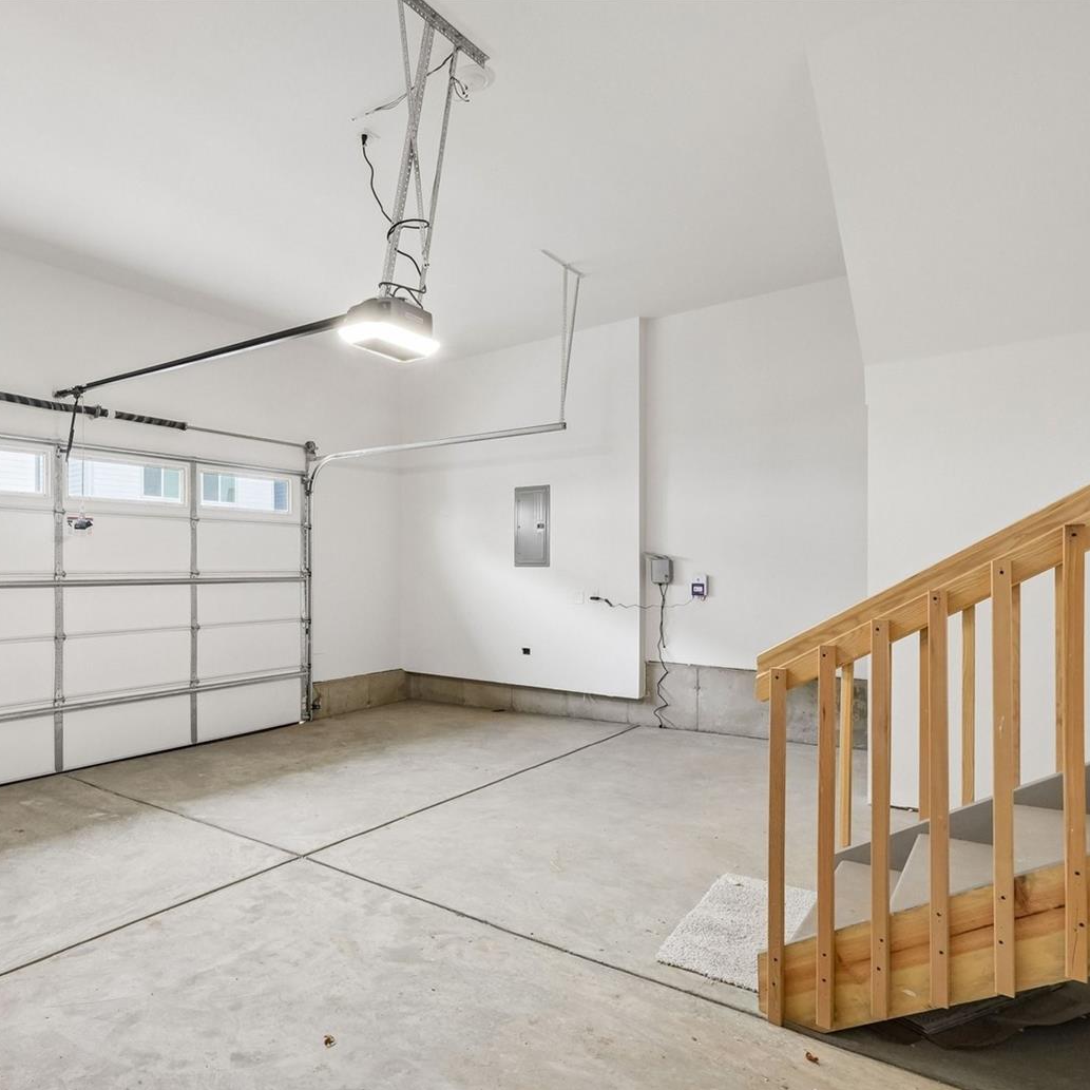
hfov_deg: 72.8
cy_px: 566
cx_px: 375
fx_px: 712
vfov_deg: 74.8
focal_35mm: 20
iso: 800
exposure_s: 1/25
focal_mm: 10
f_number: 8
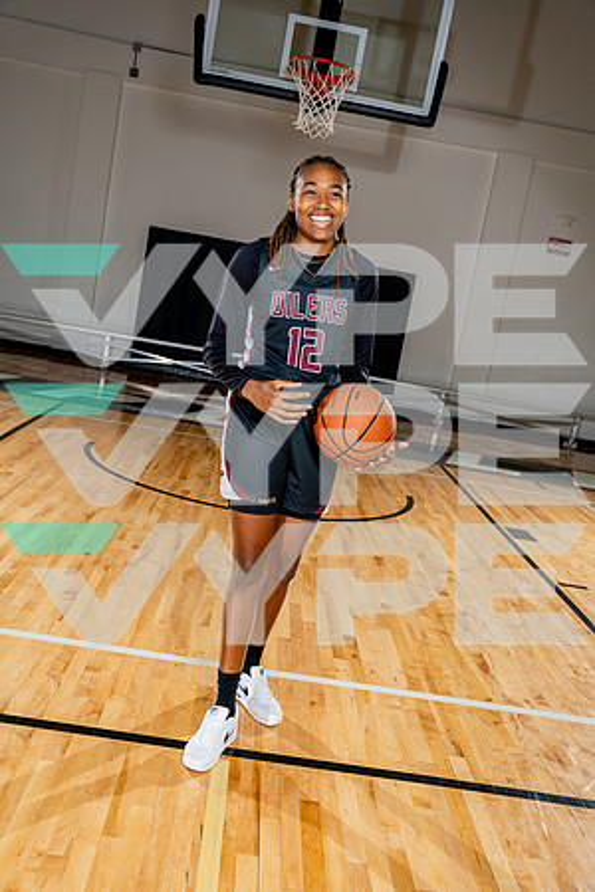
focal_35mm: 34
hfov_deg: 38.9
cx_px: 298
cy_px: 446
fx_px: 843
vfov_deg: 55.8
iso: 200
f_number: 5.6
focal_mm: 34
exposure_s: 1/250
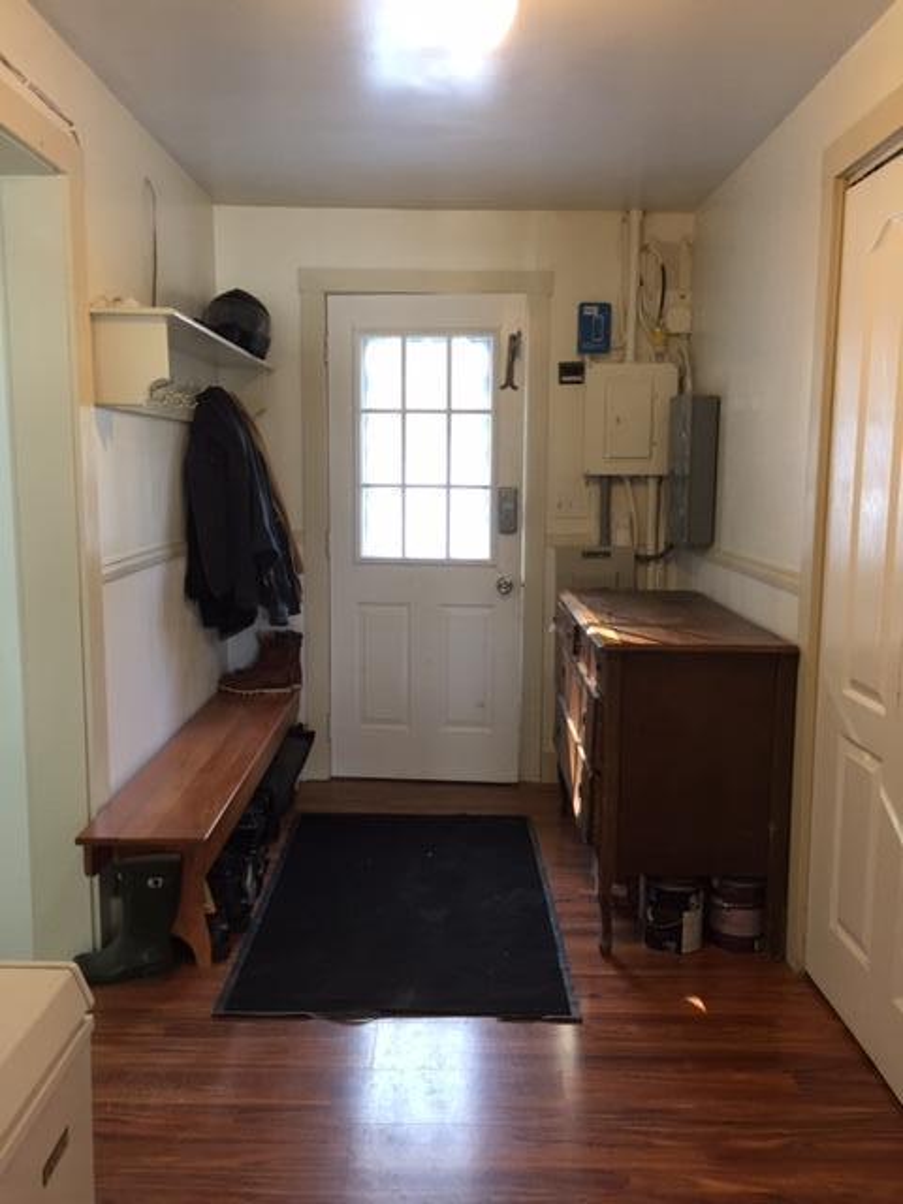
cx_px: 452
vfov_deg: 61.7
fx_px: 1009
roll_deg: -0.2
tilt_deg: -6.4
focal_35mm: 29
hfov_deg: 48.2
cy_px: 602
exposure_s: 1/30
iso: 100
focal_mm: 4.15
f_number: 2.2
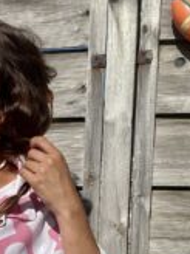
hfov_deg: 19.3
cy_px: 259
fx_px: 534
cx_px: -19
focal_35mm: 73
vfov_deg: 25.3
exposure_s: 1/2155
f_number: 2.2
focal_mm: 2.71
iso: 32
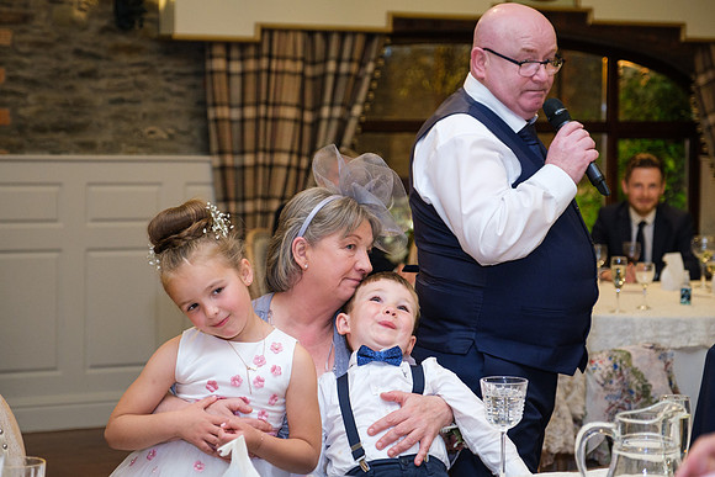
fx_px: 1771
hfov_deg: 22.8
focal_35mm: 89
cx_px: 334
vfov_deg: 15.3
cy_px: 253
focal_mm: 55
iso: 1600
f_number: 3.2
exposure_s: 1/125
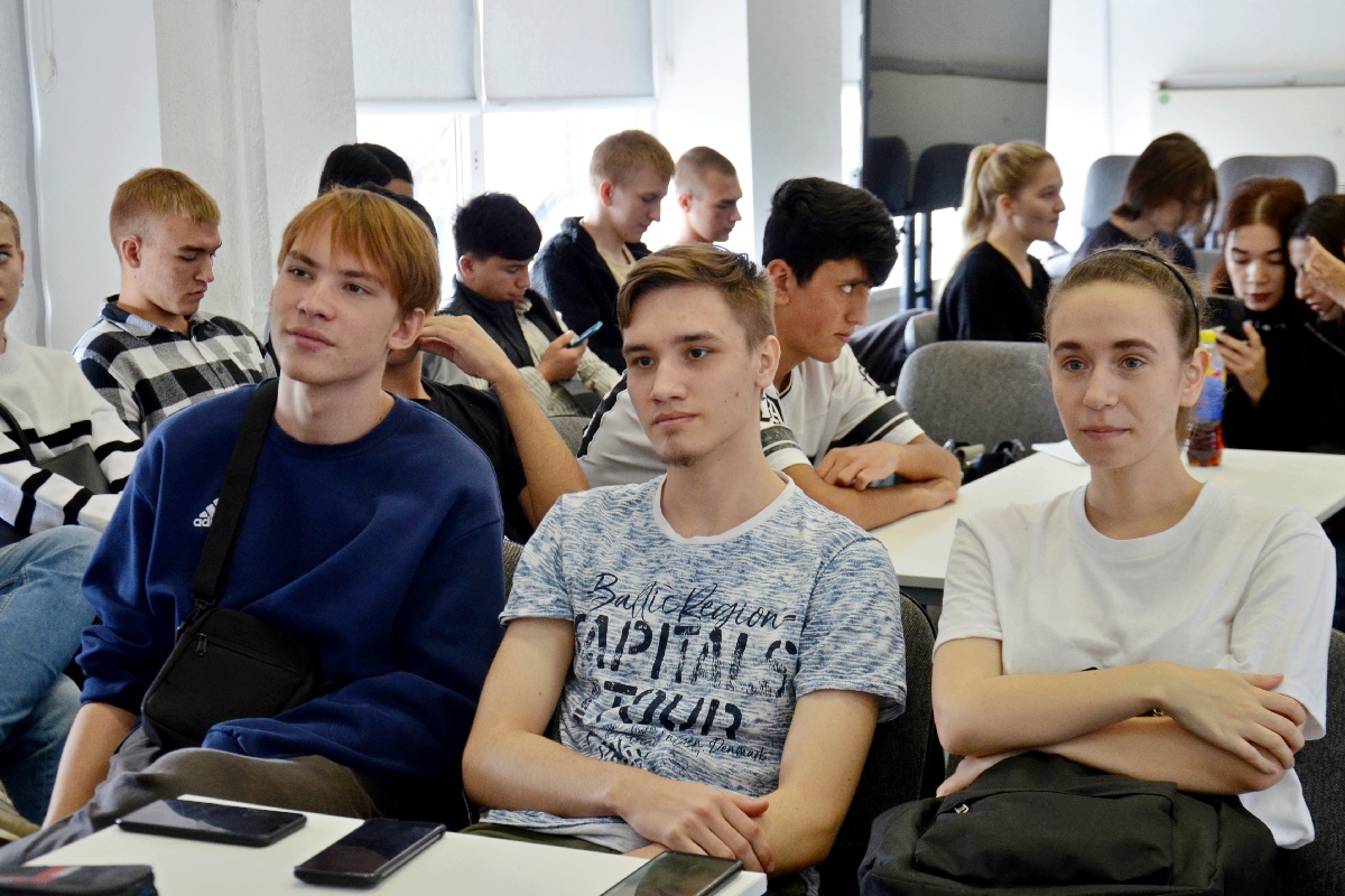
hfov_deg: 35.1
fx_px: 2129
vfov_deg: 23.8
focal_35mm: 57
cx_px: 672
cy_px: 448
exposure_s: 1/50
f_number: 4.5
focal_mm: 38
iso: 400
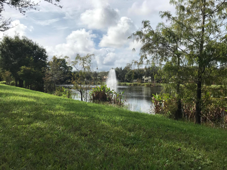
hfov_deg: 63.4
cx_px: 114
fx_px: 184
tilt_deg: +0.0
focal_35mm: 28
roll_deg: -1.5
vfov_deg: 49.7
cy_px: 85
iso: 20
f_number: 1.8
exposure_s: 1/4566
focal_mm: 3.99
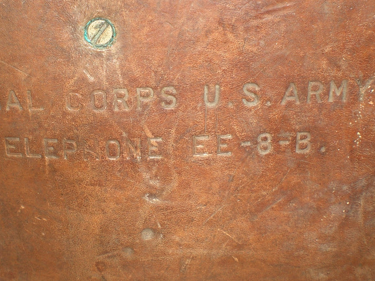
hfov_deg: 32.1
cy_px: 156
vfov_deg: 24.4
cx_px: 148
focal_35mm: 60
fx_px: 650
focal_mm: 6.3
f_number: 4.4
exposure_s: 1/60
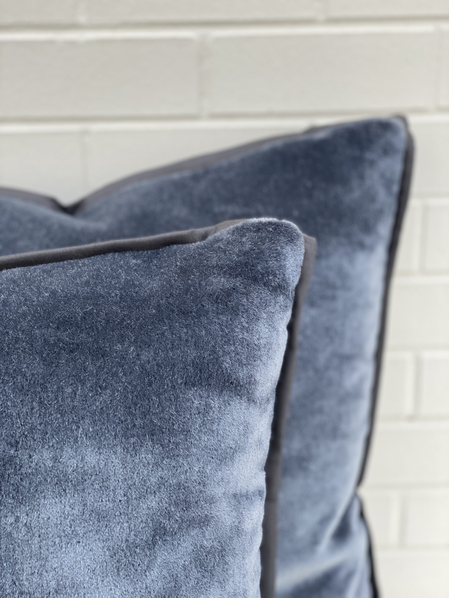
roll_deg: +0.6
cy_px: 299
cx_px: 224
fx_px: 899
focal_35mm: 52
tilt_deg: -20.6
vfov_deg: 36.8
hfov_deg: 28.0
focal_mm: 6
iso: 20
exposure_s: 1/516
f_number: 2
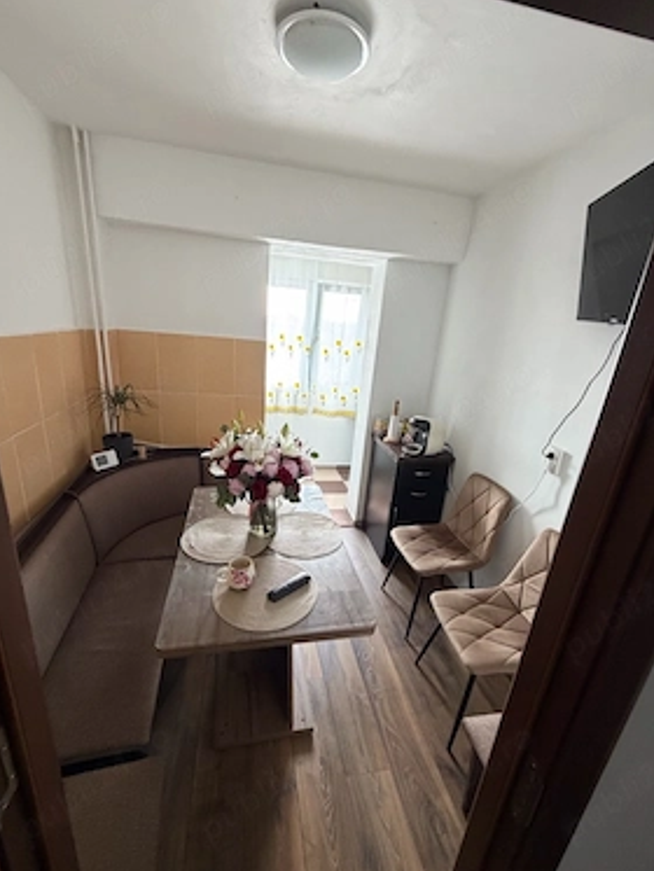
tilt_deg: -18.3
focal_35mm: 15
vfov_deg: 98.1
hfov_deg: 81.8
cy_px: 448
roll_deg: -4.2
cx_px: 322
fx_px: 378
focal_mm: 2.22
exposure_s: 1/60
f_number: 2.2
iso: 400
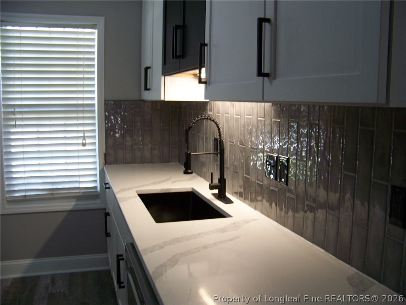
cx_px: 203
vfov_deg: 39.7
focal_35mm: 36
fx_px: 422
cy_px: 152
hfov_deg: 51.4
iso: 100
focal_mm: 5.85
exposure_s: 1/30
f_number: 2.8
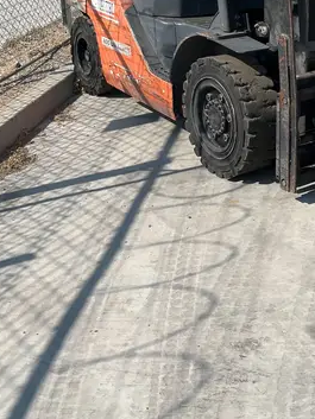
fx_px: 655
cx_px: 290
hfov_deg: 26.1
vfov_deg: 34.2
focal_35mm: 54
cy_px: 68
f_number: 1.6
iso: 50
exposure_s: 1/3413
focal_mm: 5.1
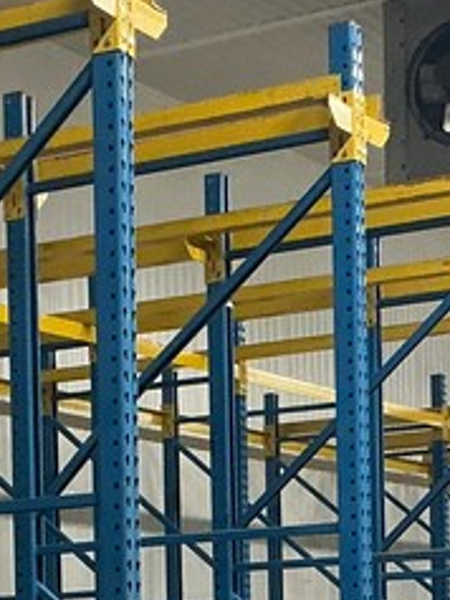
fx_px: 2095
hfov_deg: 12.2
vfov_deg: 15.8
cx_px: 63
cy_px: 671
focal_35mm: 121
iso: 200
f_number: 1.8
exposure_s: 1/60
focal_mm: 3
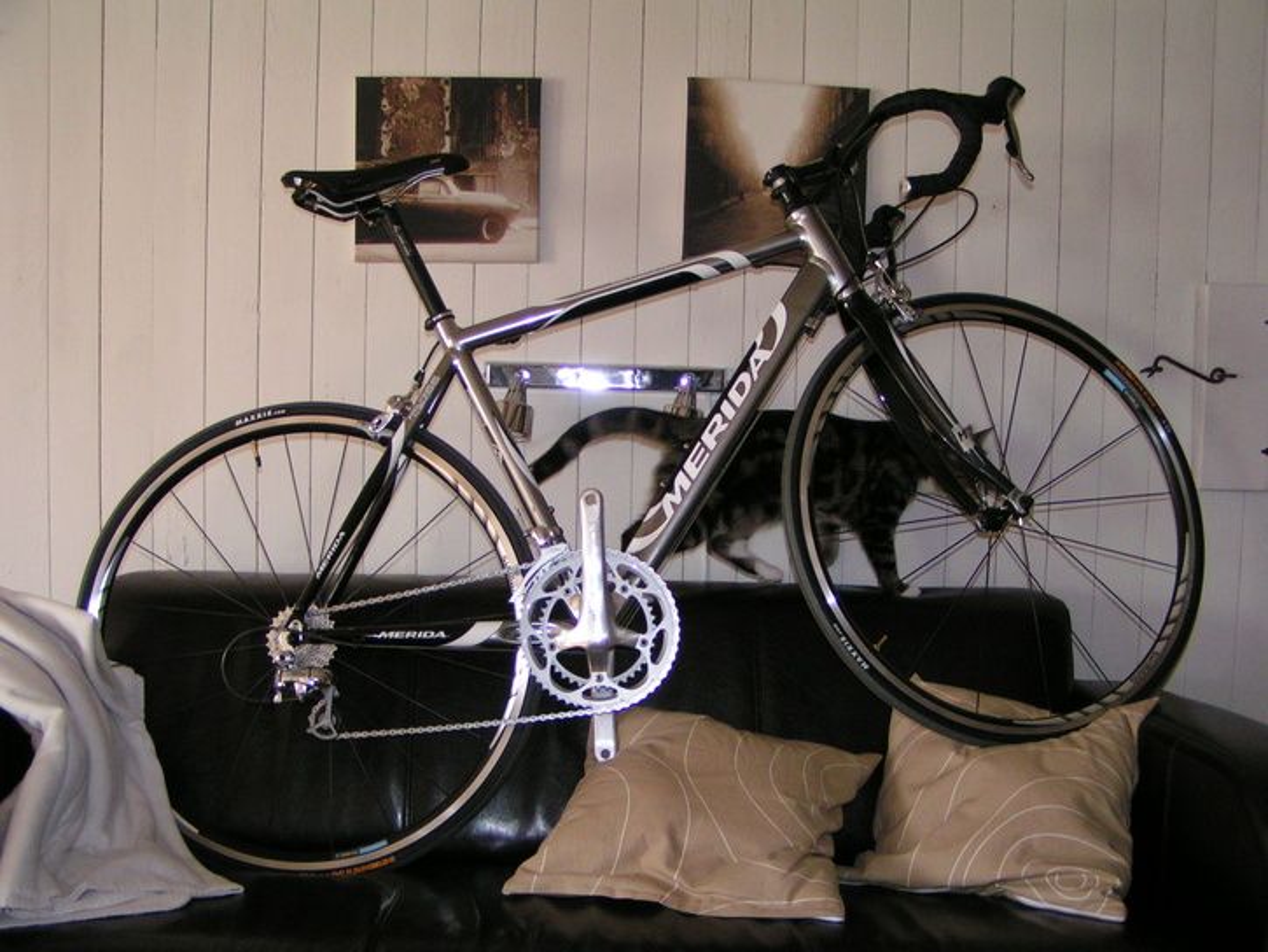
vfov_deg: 37.7
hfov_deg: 49.0
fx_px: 1392
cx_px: 634
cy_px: 476
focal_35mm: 38
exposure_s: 1/40
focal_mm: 5.8
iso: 200
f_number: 2.8
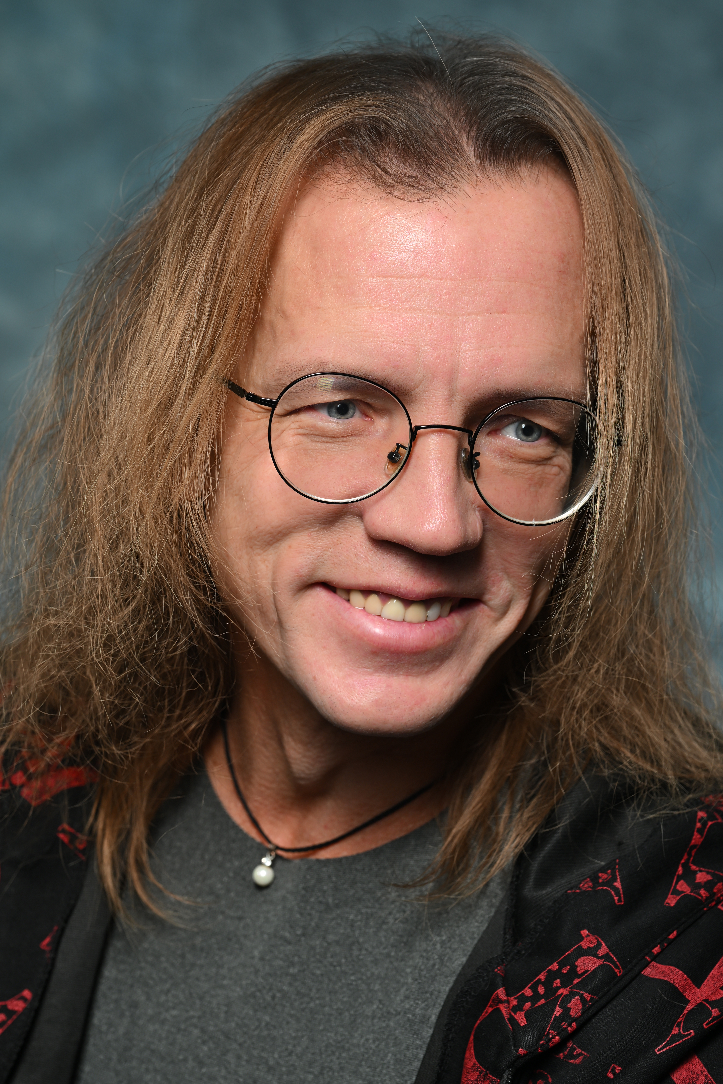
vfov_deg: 17.1
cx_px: 362
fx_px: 3615
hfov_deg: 11.4
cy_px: 542
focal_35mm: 120
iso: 100
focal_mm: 120
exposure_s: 1/125
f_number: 5
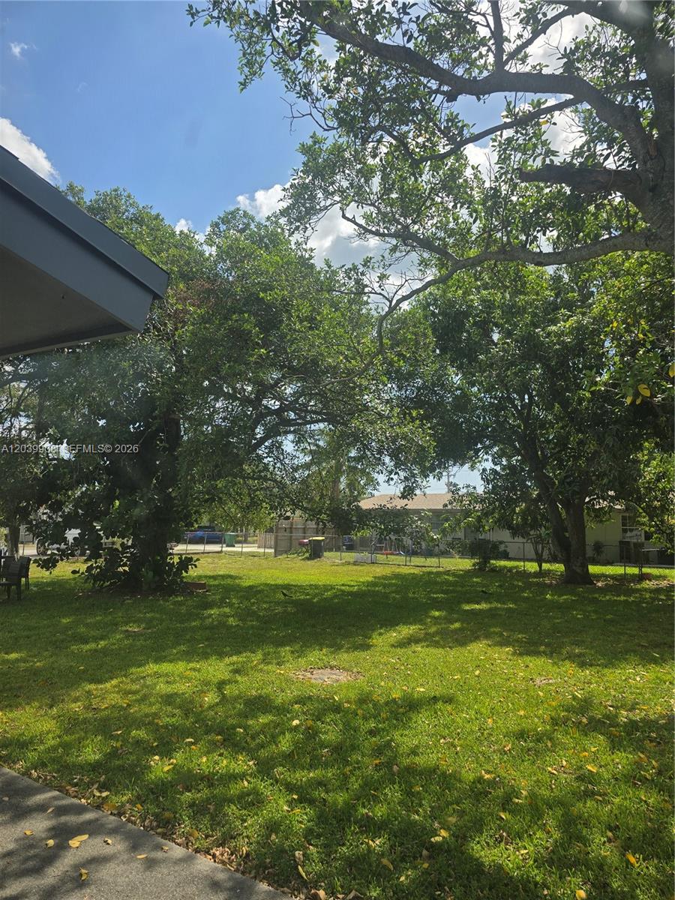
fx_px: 598
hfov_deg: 58.9
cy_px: 450
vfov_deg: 73.9
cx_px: 338
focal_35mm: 23
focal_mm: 6.3
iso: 12
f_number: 1.7
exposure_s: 1/659
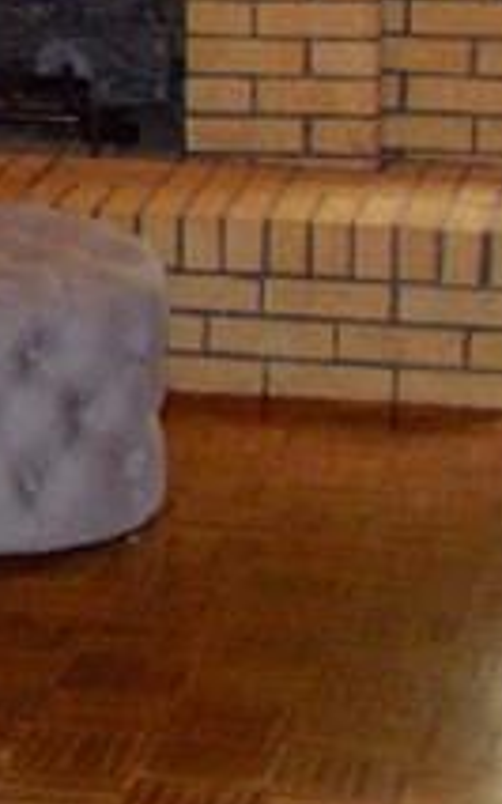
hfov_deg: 7.2
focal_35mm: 173
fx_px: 3789
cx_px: -585
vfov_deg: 11.9
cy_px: -113
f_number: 2.8
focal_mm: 6.3
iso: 320
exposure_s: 1/45
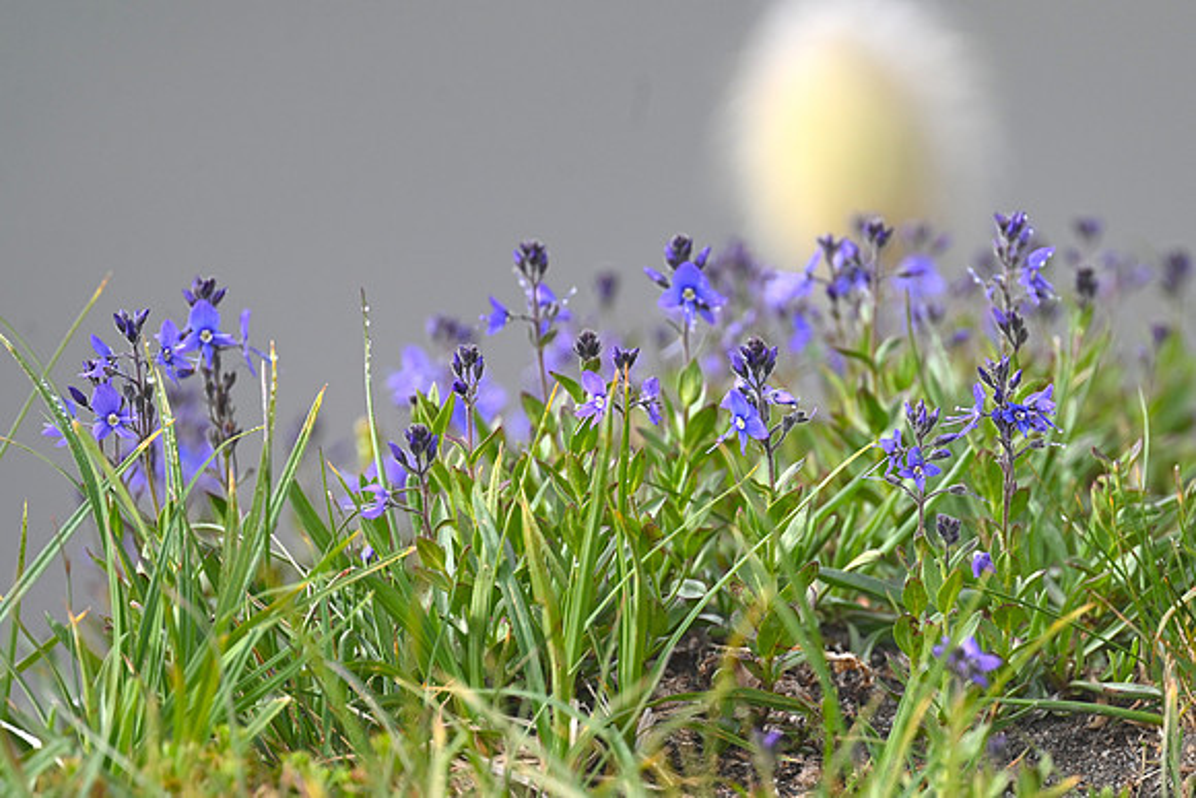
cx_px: 598
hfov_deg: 2.6
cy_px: 399
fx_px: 26583
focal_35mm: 800
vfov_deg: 1.7
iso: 320
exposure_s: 1/800
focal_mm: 800
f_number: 6.3
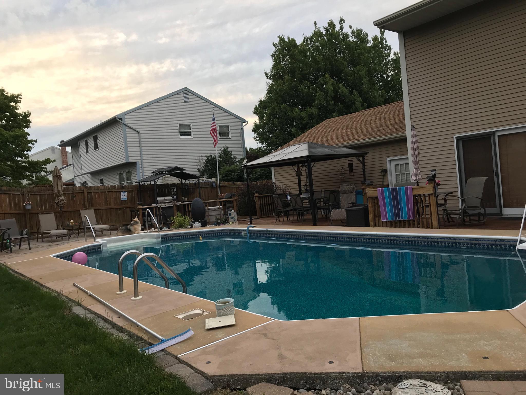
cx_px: 263
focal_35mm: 28
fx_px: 425
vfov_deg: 49.7
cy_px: 198
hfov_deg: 63.4
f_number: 1.8
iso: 20
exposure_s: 1/212
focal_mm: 3.99
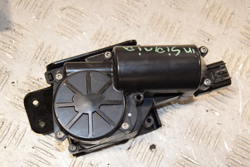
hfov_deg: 27.0
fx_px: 521
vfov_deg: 18.2
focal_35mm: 75
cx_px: 125
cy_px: 84
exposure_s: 1/125
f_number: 5.6
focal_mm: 50
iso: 400
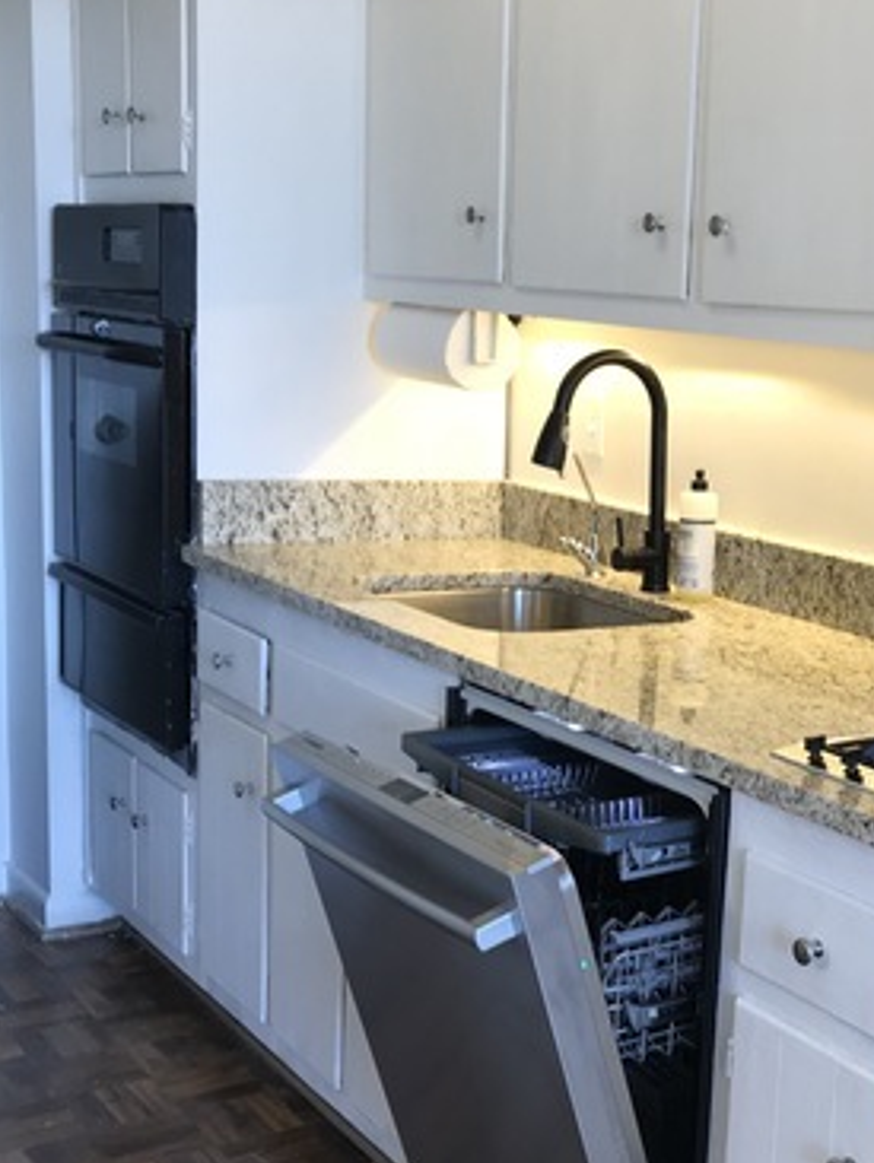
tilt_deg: -10.4
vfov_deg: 37.4
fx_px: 1715
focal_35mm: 51
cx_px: 788
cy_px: 663
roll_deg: -3.5
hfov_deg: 27.5
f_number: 1.8
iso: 25
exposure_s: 1/41
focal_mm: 3.99
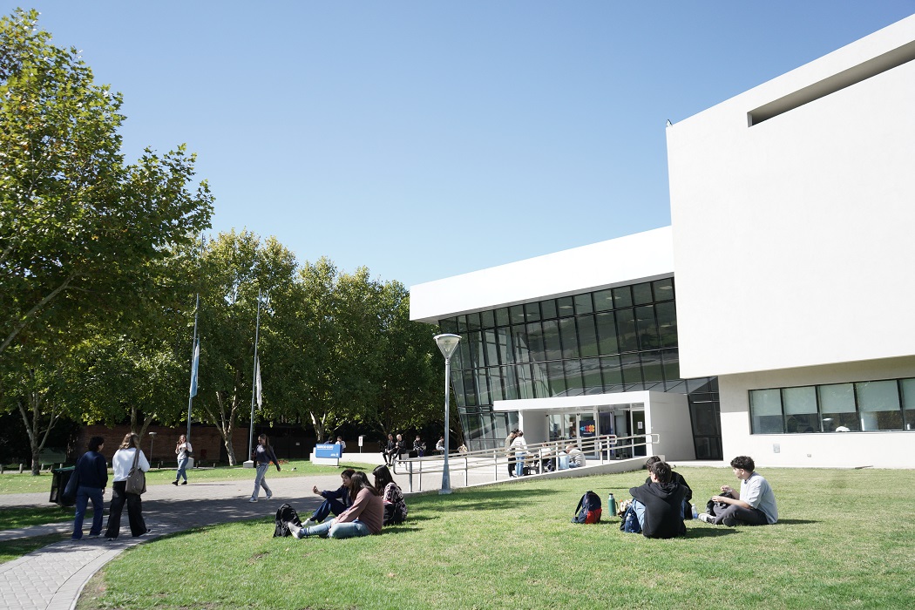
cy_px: 305
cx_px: 458
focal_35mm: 28
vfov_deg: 46.4
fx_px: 712
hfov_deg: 65.5
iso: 500
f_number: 3.5
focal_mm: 28
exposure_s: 1/3200
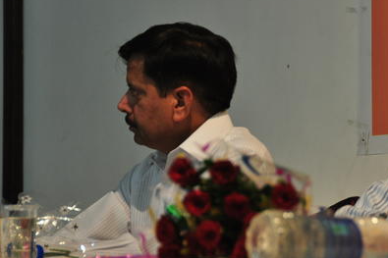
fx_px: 3189
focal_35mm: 296
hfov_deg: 7.0
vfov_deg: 4.6
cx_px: 271
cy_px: 103
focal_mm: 130
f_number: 5.6
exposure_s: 1/60
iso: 800
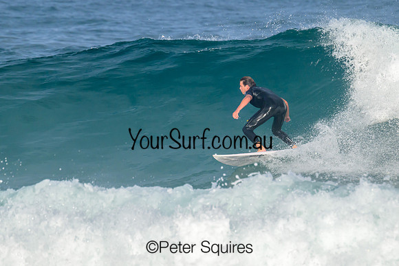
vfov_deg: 1.6
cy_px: 107
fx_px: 9754
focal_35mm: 880
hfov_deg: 2.3
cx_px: 244
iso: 560
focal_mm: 630
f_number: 11
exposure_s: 1/1600
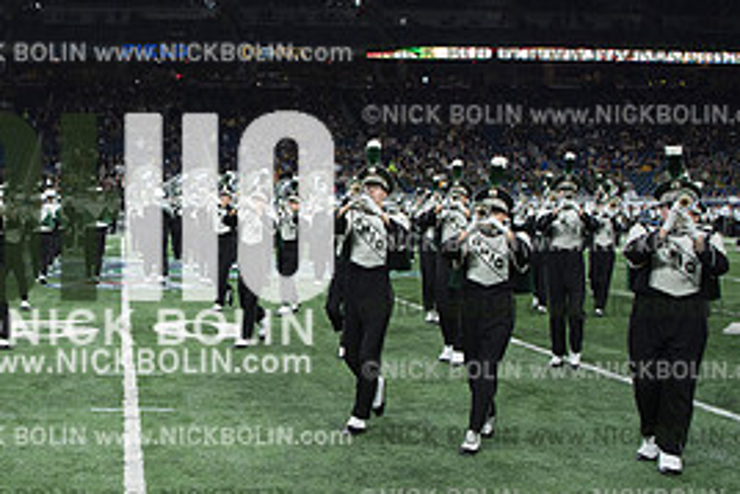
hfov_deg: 36.7
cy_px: 244
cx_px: 138
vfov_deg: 26.0
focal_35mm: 52
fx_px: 1069
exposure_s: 1/1250
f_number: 2.8
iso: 1250
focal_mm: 24
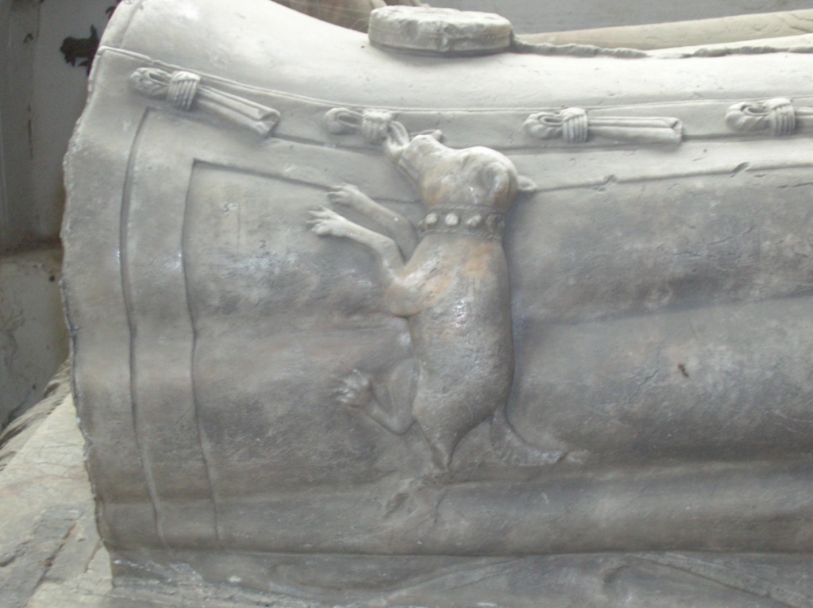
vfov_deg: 23.6
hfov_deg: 31.2
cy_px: 304
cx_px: 406
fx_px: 1455
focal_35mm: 62
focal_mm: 10.2
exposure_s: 1/23.4
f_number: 3.6
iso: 200
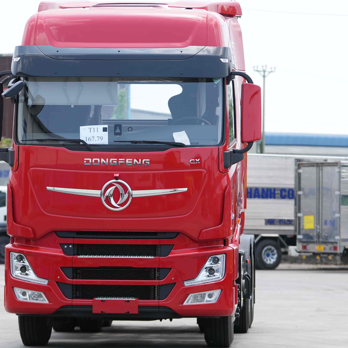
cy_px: 167
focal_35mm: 185
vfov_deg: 9.5
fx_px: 2101
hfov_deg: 9.5
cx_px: 133
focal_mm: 83
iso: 200
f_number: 2.8
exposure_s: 1/1600
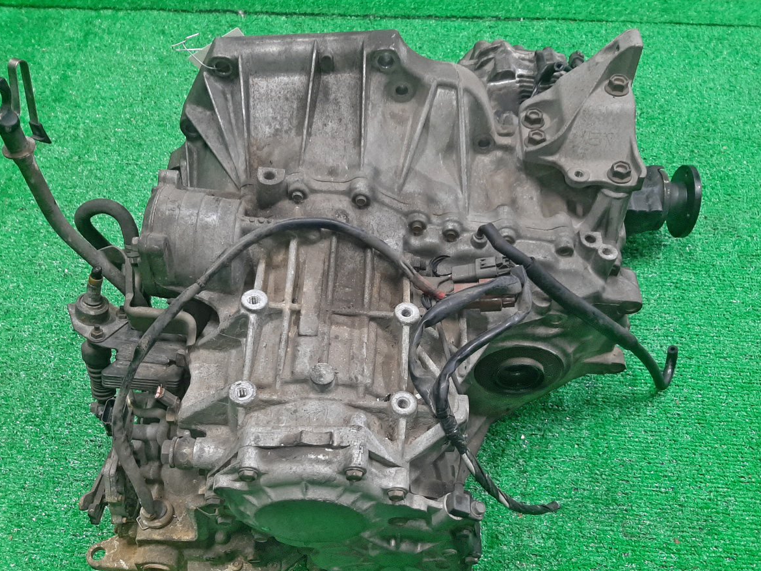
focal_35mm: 32
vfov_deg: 43.9
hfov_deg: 56.8
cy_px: 343
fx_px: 704
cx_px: 387
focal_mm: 3.93
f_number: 1.7
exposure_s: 1/50
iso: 132
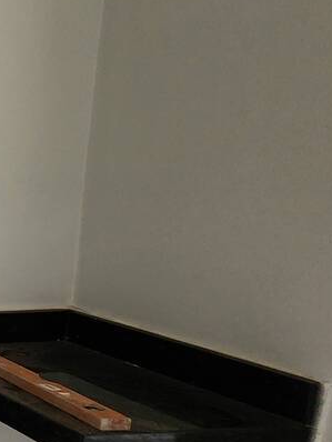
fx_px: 600
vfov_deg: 40.2
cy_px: 265
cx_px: -454
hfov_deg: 15.5
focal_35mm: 47
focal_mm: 2.2
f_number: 2.2
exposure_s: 1/60
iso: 125
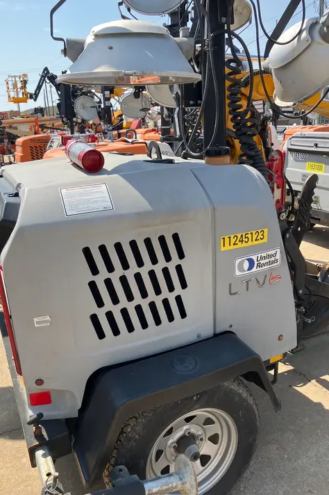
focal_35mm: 30
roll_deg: +4.7
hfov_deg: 43.6
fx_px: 412
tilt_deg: -15.5
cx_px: 164
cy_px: 253
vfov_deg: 61.9
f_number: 1.8
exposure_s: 1/852
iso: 32
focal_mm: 3.99
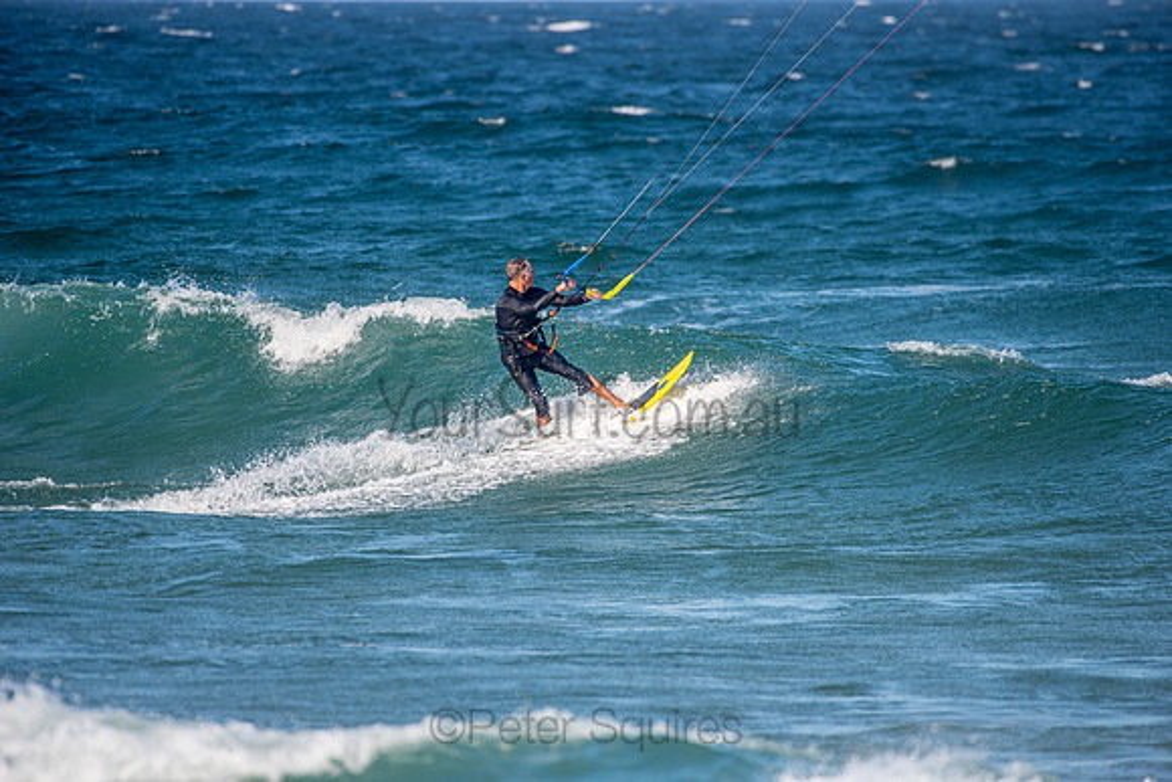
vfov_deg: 2.8
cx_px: 586
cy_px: 391
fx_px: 16281
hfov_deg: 4.1
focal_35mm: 500
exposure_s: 1/800
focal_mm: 500
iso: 64
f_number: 6.3
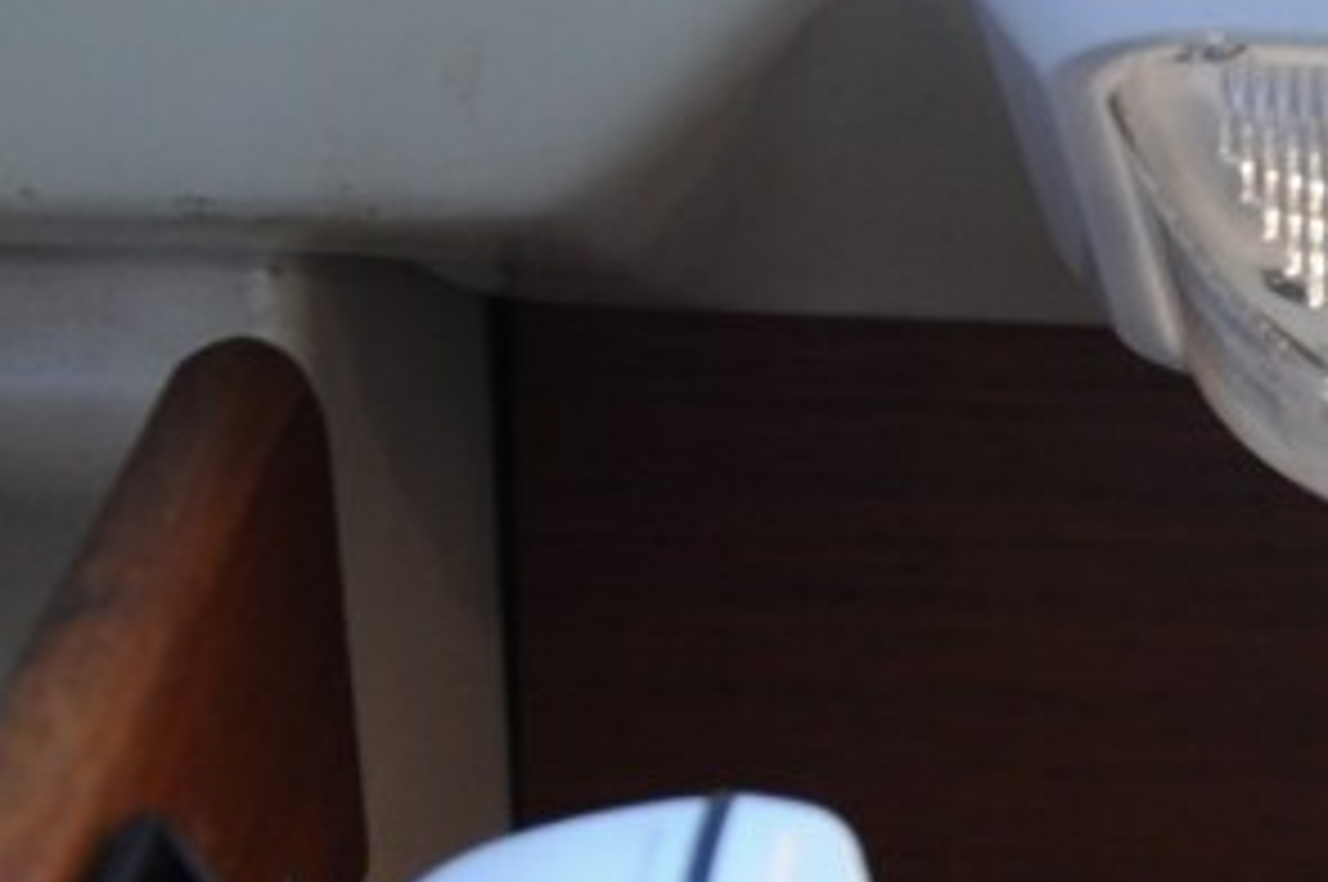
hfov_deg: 11.2
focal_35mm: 178
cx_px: 1819
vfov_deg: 7.7
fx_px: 6548
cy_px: 387
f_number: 4.5
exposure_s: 1/20
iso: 400
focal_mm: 35
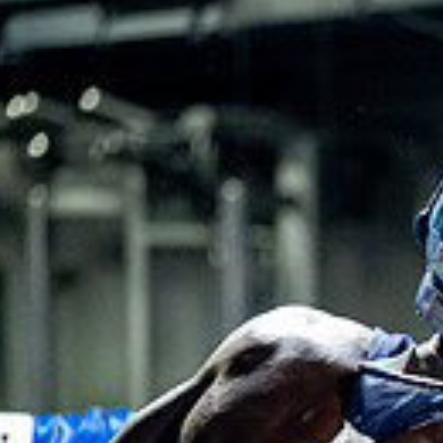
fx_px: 4561
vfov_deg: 5.5
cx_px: 804
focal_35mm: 315
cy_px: 598
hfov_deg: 5.5
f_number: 2
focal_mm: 83
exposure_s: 1/800
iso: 4000
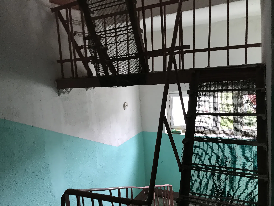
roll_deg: +0.5
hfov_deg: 63.4
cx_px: 137
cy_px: 103
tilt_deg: -4.3
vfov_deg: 49.7
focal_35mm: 28
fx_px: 222
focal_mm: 3.99
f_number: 1.8
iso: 50
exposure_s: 1/17
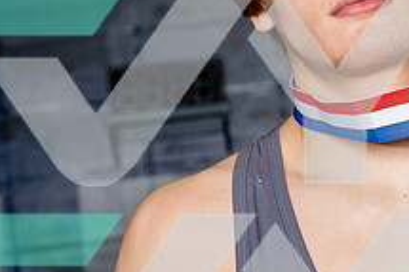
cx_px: 415
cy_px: 85
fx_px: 1748
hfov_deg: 13.2
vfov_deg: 8.9
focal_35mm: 154
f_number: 5.6
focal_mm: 57
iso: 160
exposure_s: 1/250
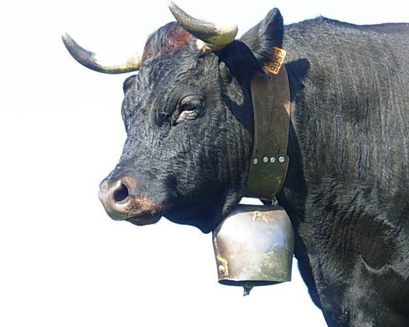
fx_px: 3099
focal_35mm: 256
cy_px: 159
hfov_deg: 7.5
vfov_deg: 6.0
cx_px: 260
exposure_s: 1/111
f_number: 4.8
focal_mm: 27
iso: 50
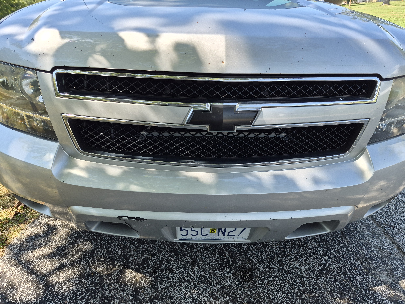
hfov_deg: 73.9
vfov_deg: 58.9
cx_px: 202
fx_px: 269
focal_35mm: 23
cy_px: 152
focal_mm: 5.4
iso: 80
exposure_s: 1/1680
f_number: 1.8
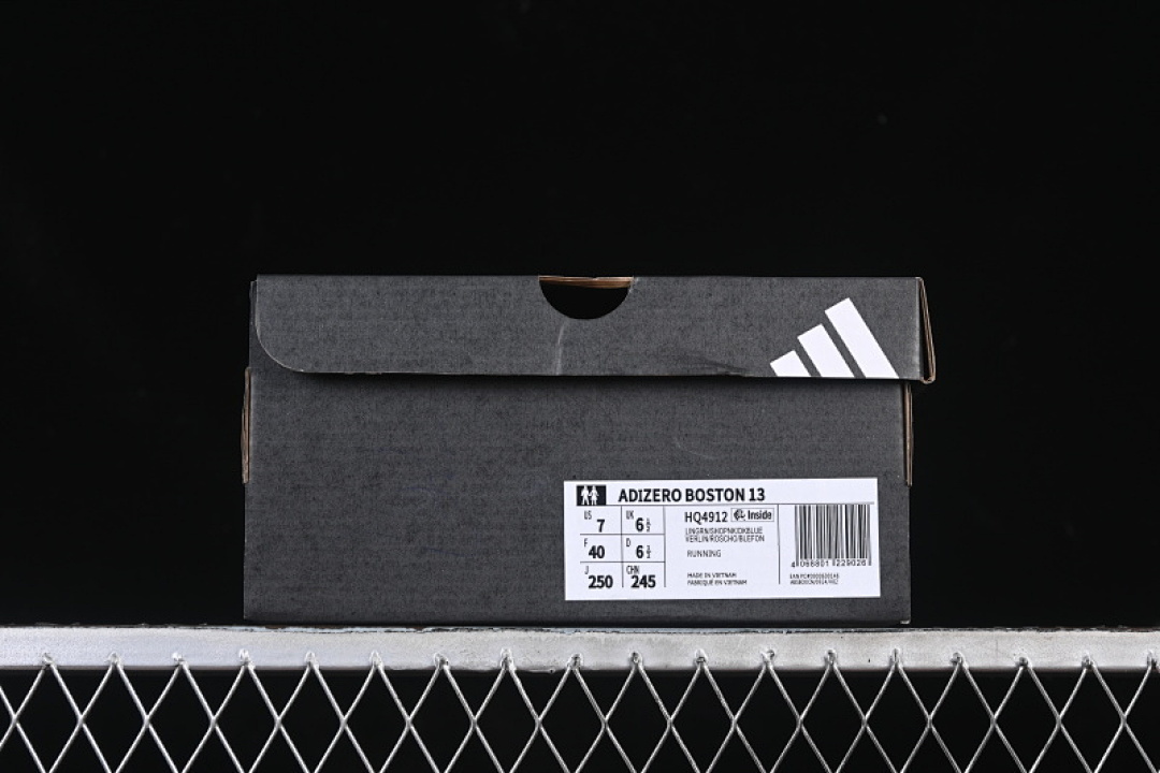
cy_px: 386
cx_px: 580
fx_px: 2416
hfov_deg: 27.0
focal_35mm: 75
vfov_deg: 18.2
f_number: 6.3
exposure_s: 1/60
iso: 160
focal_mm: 50
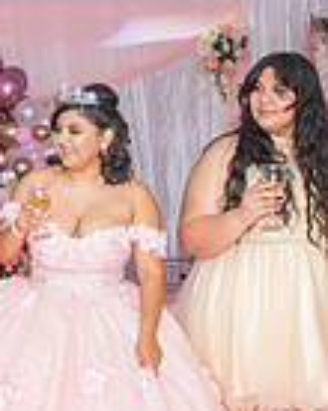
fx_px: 1155
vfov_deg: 20.0
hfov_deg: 15.6
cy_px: 314
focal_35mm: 95
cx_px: -66
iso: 1250
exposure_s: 1/160
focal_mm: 24
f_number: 4
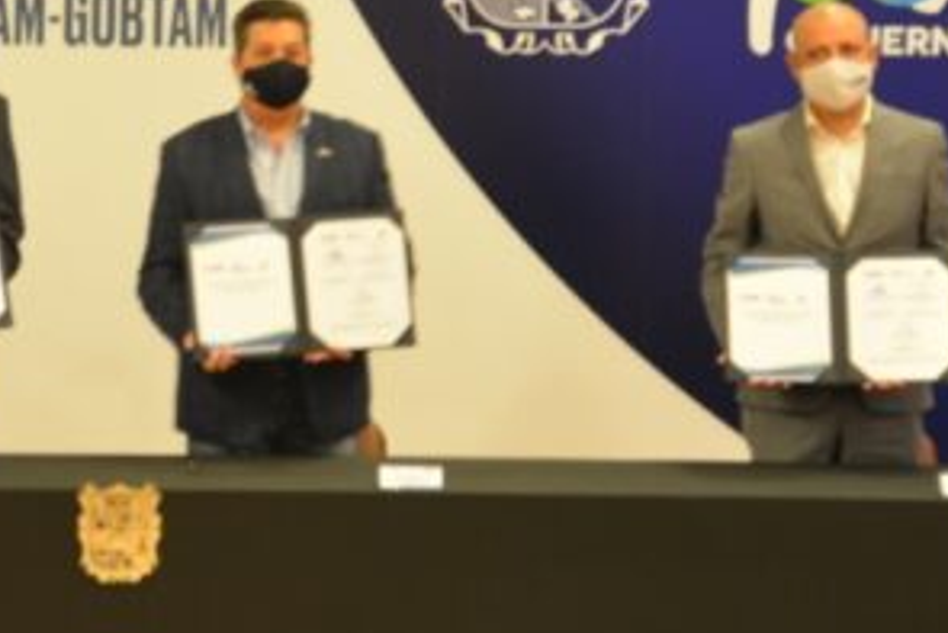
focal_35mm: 165
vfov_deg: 8.3
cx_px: 35
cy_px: 98
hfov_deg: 12.3
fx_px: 4347
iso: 800
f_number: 4.5
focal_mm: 65
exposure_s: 1/4
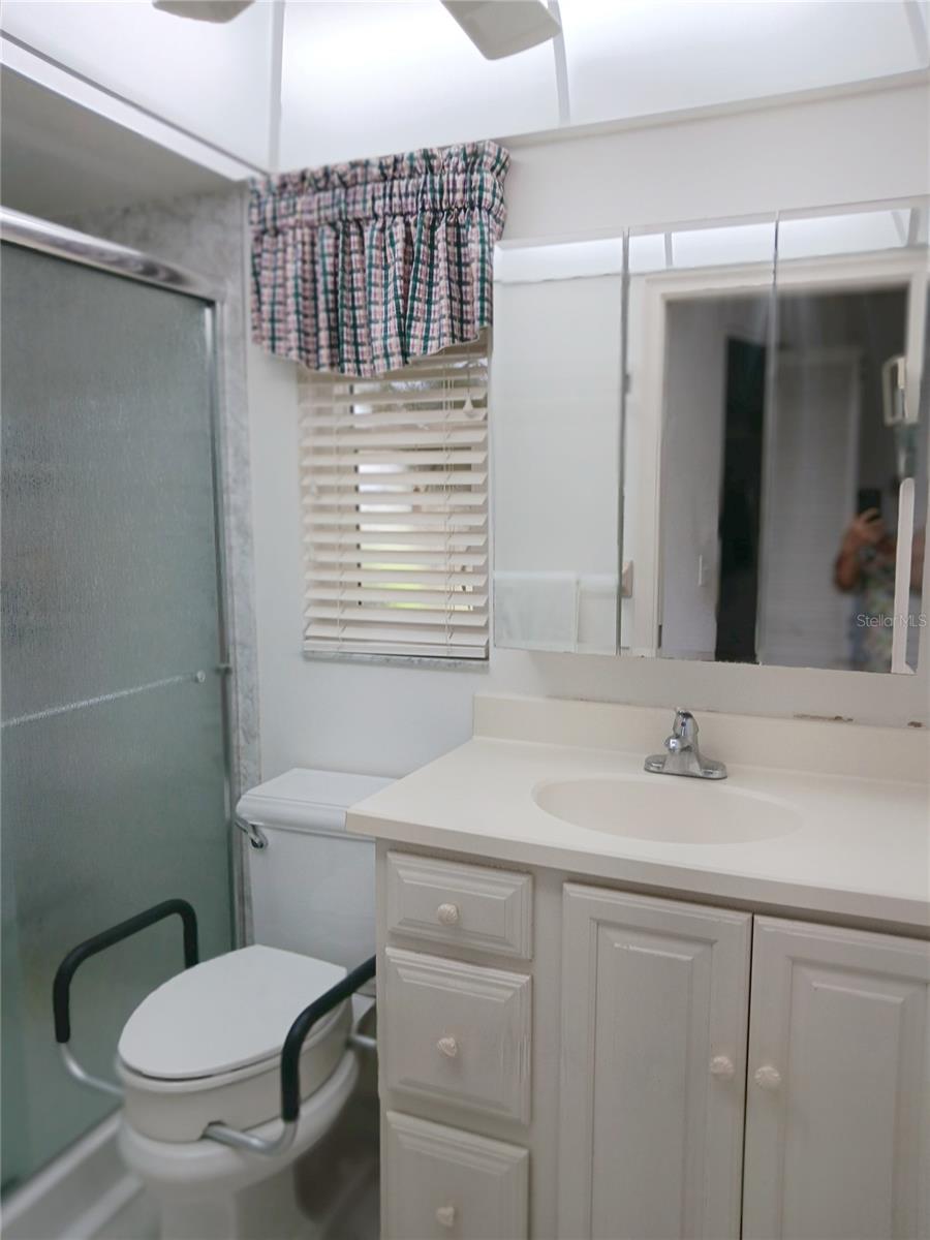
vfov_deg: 67.3
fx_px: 931
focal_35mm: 26
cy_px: 620
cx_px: 465
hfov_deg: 53.1
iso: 20
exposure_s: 1/33.3
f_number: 1.8
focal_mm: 3.98
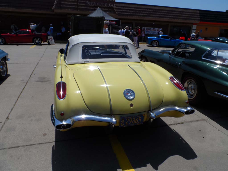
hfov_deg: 71.6
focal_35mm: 24
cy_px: 86
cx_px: 114
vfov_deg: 56.8
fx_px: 158
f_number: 4.5
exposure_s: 1/1500
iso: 80
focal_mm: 4
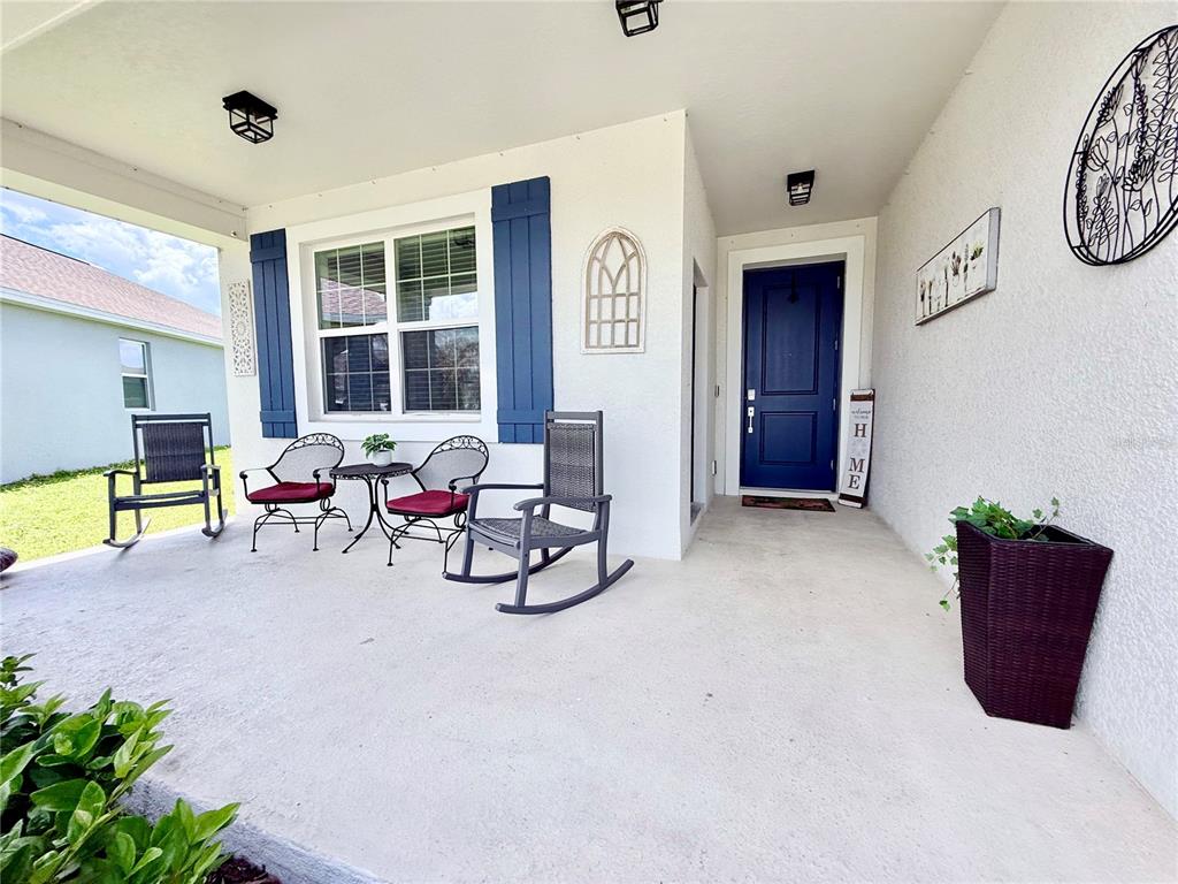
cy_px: 442
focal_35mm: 14
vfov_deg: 85.7
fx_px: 476
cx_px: 589
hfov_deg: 102.1
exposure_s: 1/472
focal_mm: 2.22
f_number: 2.2
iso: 50
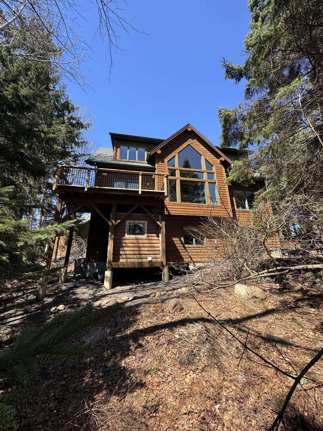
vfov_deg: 98.1
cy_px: 207
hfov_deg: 81.8
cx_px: 162
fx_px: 187
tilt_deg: +20.7
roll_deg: +1.3
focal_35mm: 15
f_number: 2.2
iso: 40
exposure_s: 1/433
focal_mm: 2.22
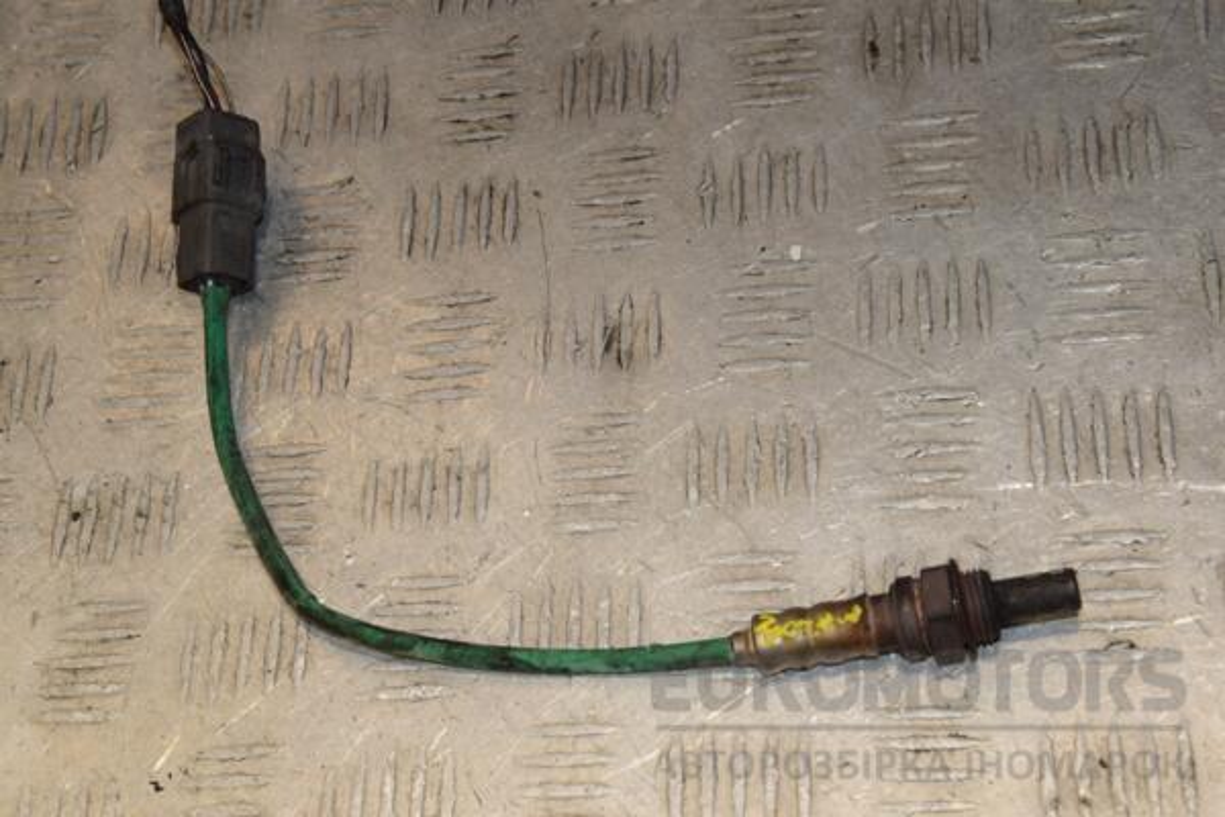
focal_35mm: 75
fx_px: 2552
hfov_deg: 27.0
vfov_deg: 18.2
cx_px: 612
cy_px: 408
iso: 800
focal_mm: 50
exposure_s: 1/200
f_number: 11
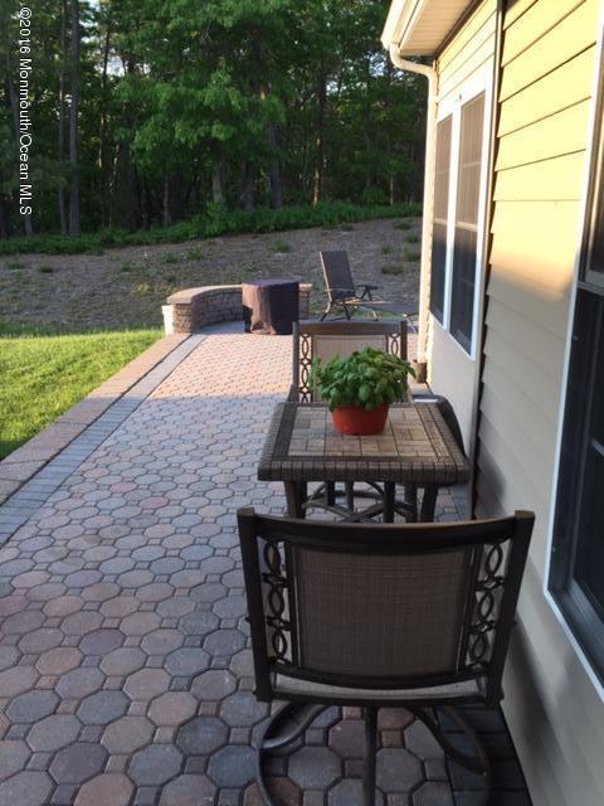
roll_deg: +0.3
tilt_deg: -16.8
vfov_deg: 61.7
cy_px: 403
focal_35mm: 29
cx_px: 302
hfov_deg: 48.2
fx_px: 675
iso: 32
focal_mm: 4.15
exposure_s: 1/199
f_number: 2.2
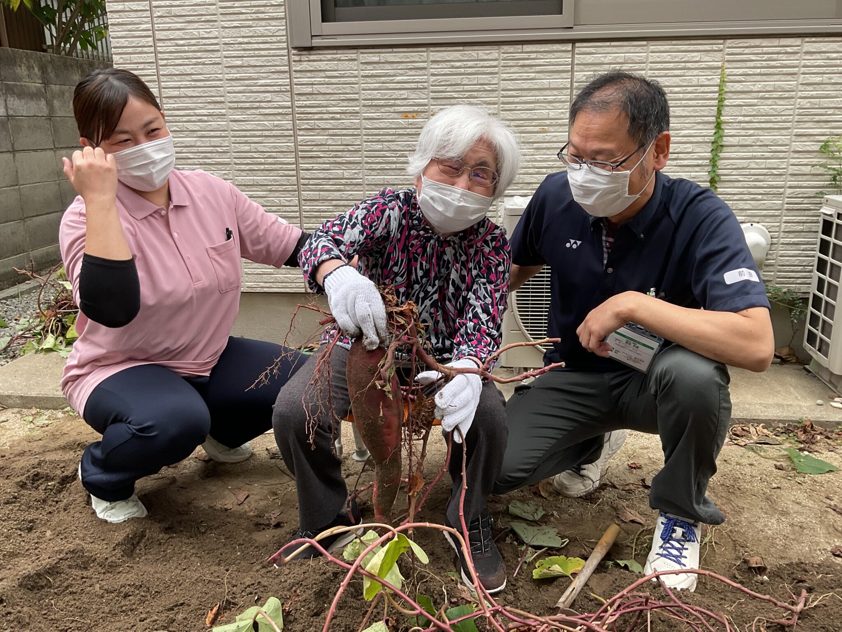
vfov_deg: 48.2
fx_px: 705
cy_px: 316
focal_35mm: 29
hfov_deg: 61.7
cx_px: 421
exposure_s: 1/120
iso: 32
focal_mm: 3
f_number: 1.8
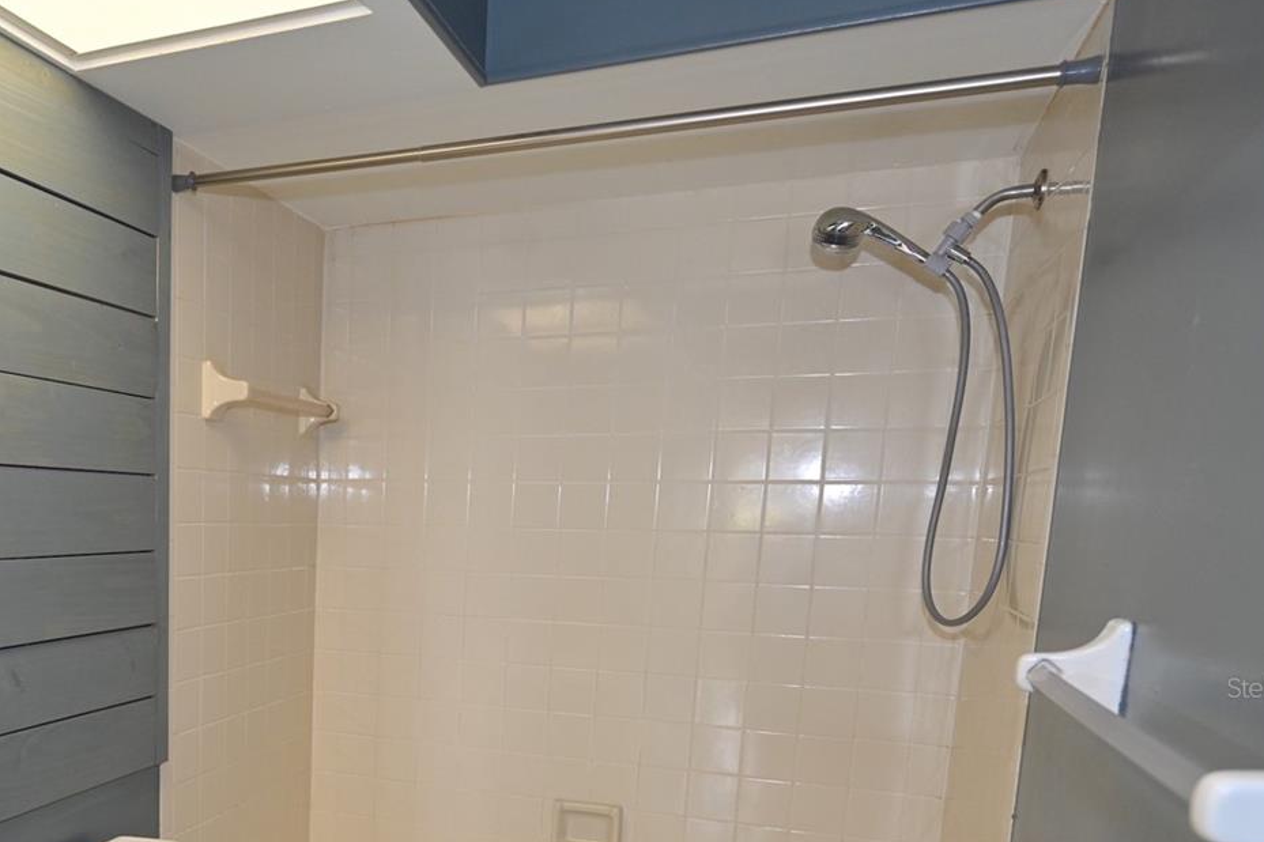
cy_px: 687
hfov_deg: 55.0
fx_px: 1118
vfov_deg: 39.5
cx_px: 260
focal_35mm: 32
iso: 640
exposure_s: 1/60
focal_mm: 18.5
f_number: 4
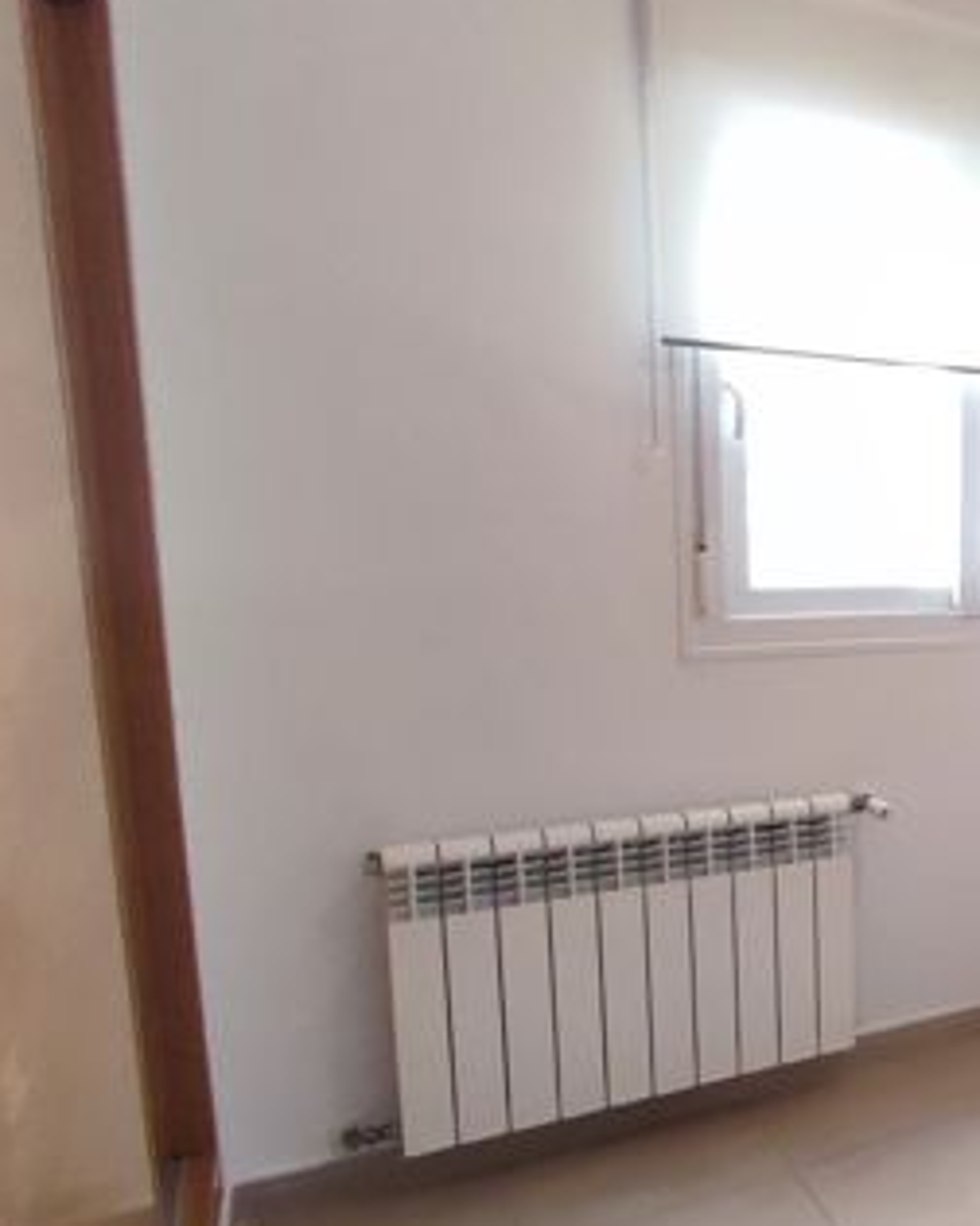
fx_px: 1269
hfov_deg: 30.4
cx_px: 1355
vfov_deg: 51.4
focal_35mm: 35
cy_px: 691
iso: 221
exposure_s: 1/100
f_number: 2.2
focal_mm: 1.65
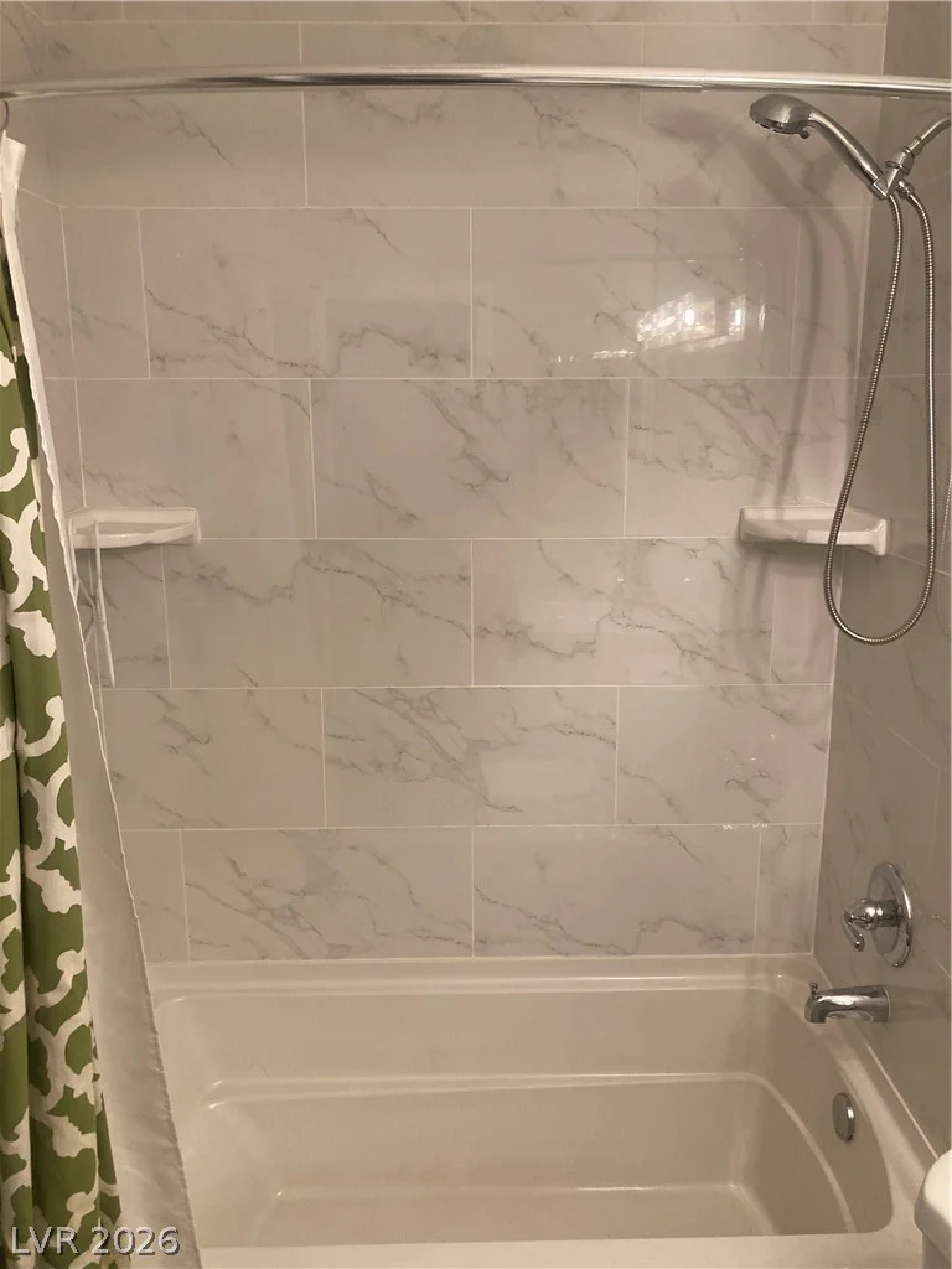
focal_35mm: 28
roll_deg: +1.0
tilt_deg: -11.1
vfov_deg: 63.4
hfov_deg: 49.7
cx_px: 476
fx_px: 1027
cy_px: 634
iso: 100
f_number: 1.8
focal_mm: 3.99
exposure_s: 1/60
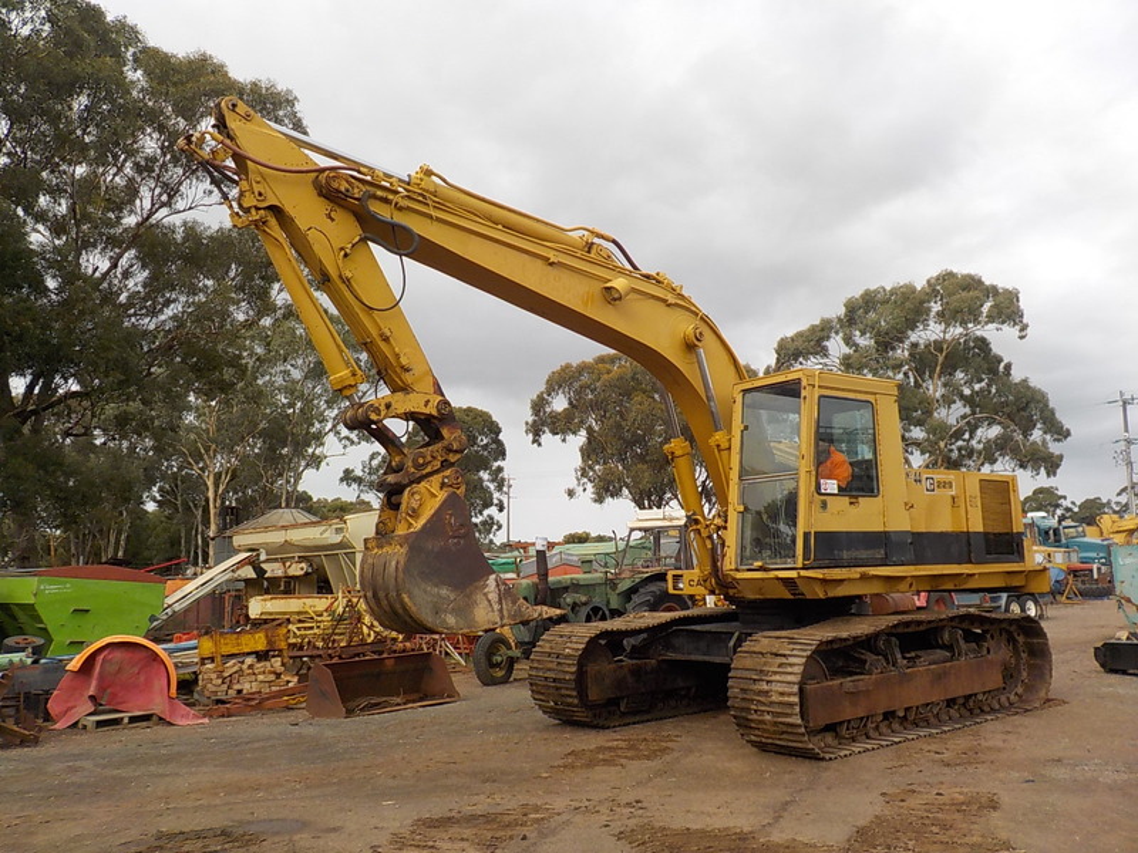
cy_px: 426
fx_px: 986
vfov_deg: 46.8
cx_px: 569
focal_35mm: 30
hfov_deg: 60.0
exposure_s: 1/500
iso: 125
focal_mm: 4.1
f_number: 3.3
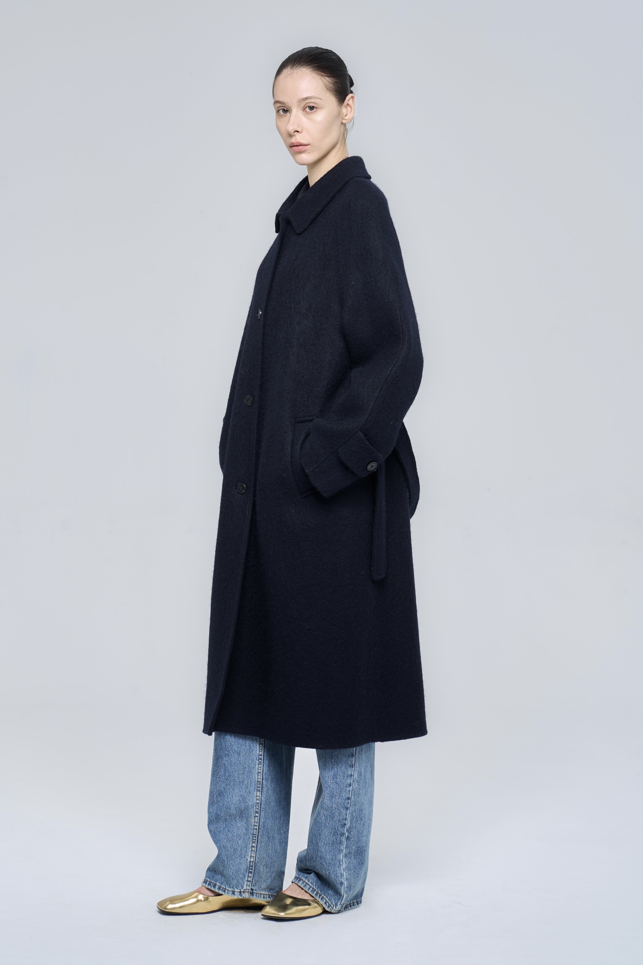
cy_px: 482
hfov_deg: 16.1
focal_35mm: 85
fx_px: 2277
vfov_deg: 23.9
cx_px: 322
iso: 200
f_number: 8
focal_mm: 85
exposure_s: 1/125
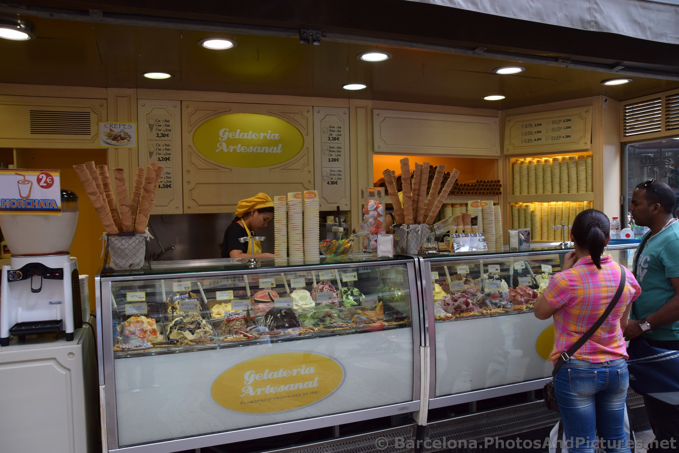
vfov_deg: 47.9
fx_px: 509
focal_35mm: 27
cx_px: 340
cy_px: 226
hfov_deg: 67.4
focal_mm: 18
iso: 400
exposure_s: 1/160
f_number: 6.3
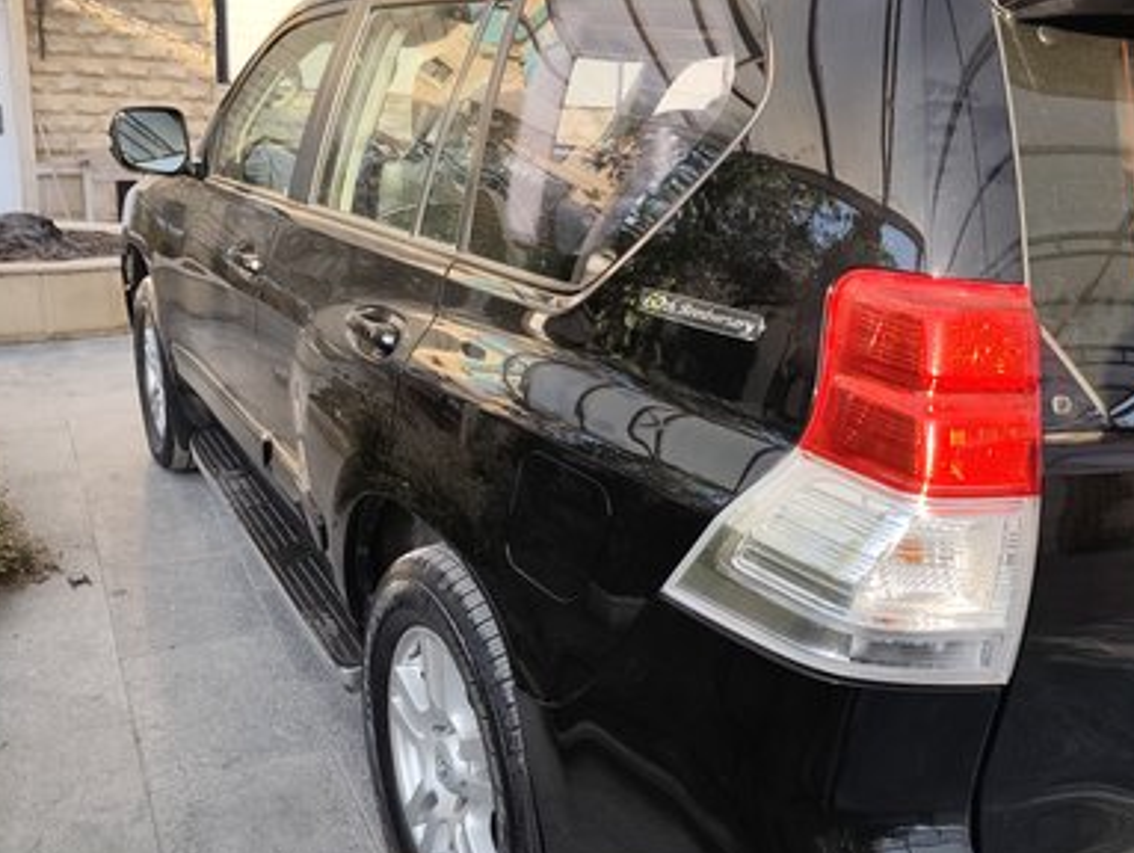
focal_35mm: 24
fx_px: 787
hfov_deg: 71.5
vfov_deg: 56.9
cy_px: 438
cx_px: 577
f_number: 1.65
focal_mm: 6.19
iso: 50
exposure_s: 1/268
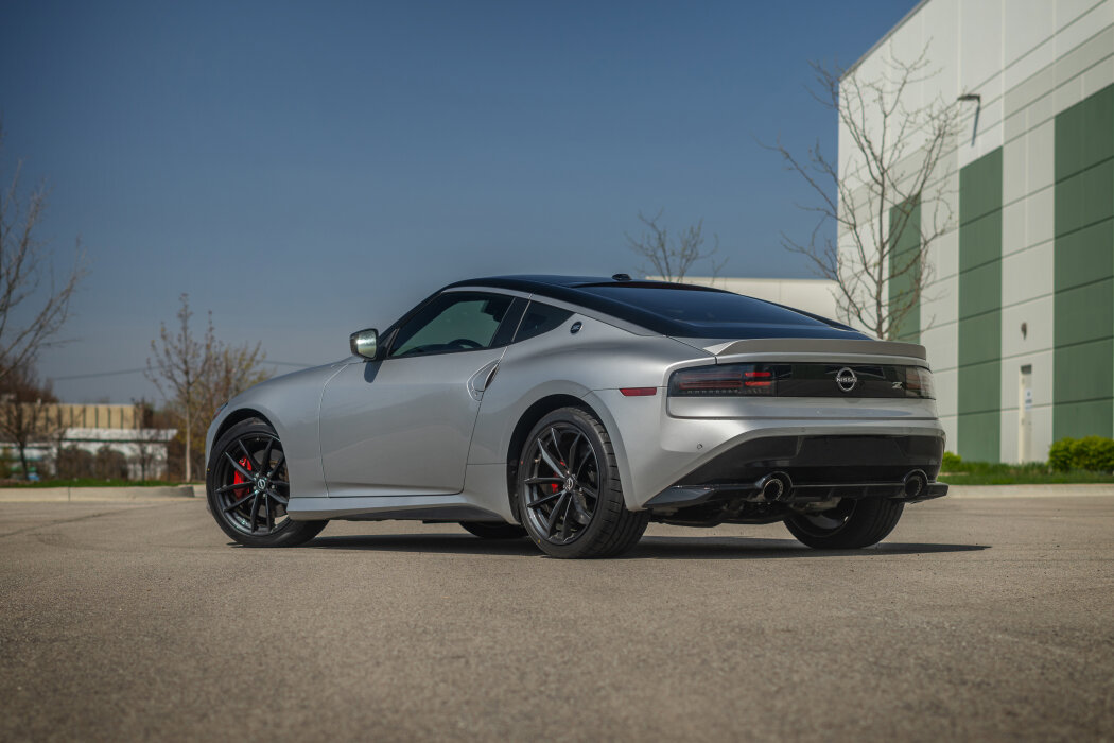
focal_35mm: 75
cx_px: 557
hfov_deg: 27.0
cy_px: 372
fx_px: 2321
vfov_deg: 18.2
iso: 100
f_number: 2.8
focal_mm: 50
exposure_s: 1/1000
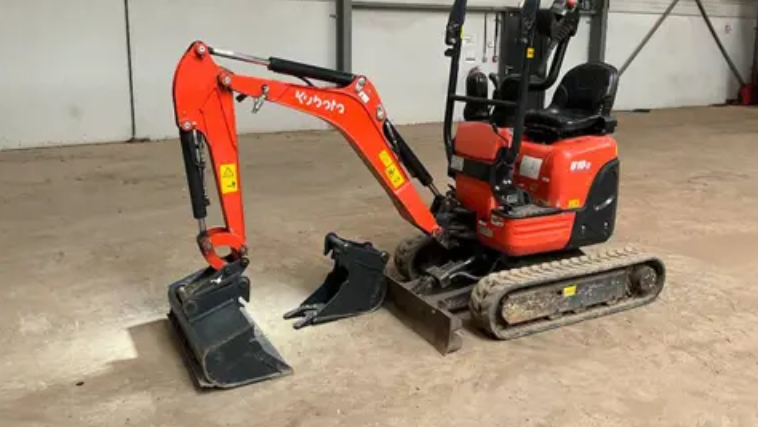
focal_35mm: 32
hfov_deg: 61.0
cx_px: 381
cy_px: 154
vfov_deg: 36.4
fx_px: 643
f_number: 1.8
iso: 64
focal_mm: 3
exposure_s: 1/73
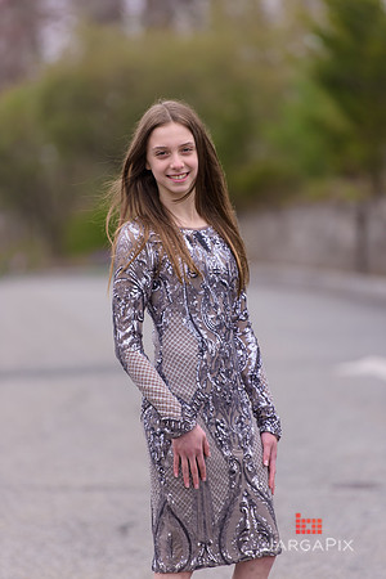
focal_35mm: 200
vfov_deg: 10.3
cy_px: 290
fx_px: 3216
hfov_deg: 6.9
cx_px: 193
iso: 400
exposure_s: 1/1000
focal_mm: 200
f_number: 3.2
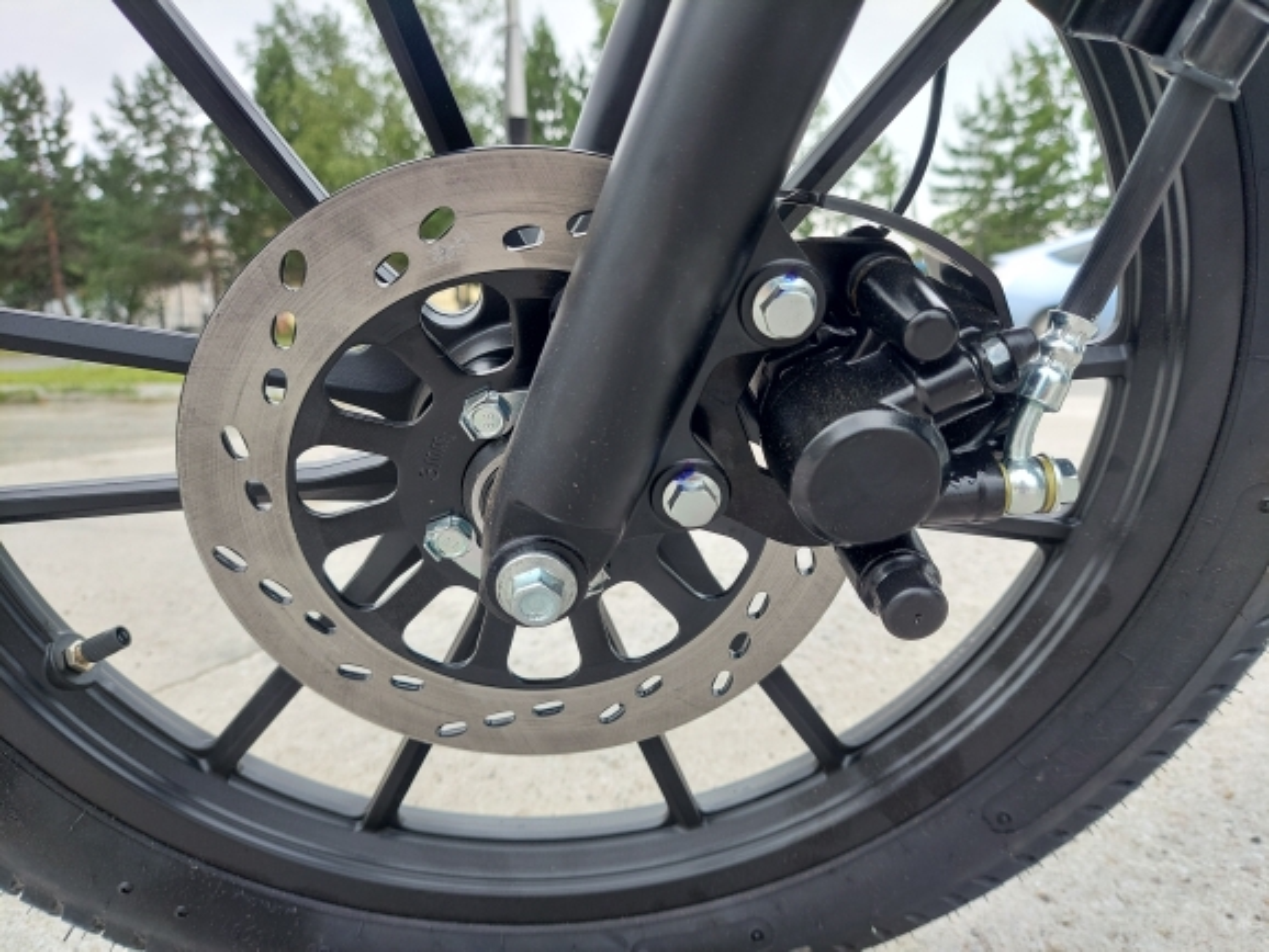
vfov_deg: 56.9
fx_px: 880
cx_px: 634
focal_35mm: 24
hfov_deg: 71.6
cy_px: 476
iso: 40
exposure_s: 1/167
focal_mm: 5.23
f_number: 1.8
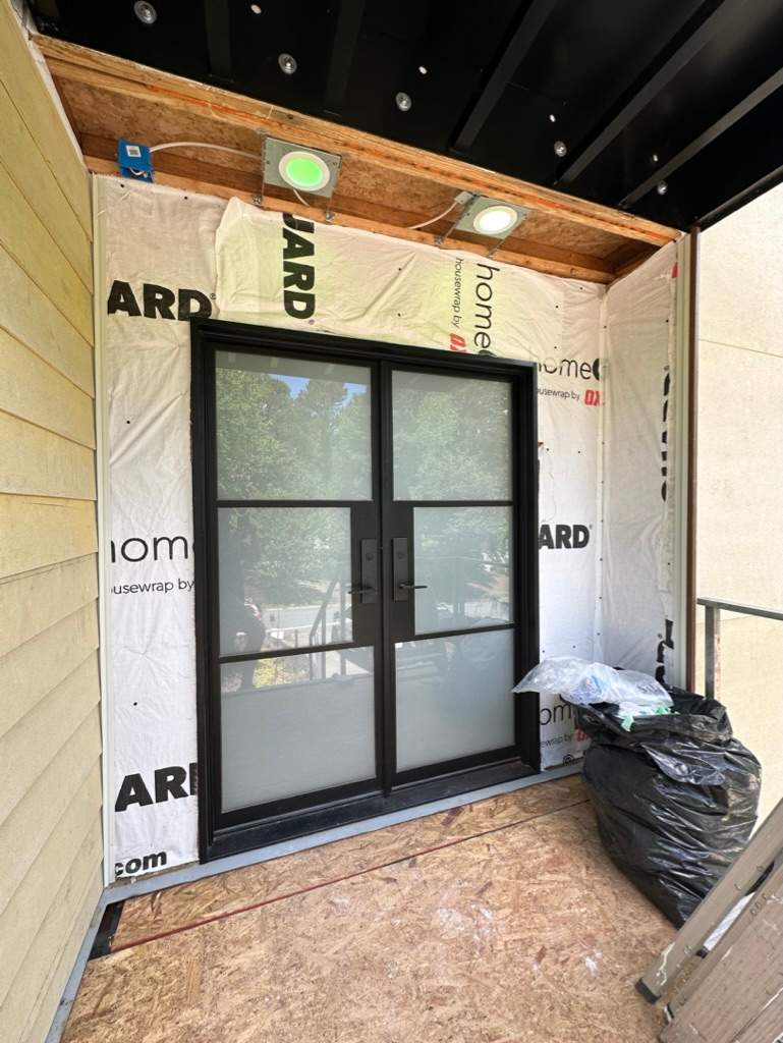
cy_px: 522
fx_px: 422
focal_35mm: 14
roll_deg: +0.1
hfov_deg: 85.7
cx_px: 392
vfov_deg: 102.0
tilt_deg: +0.2
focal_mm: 2.22
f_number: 2.2
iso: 40
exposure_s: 1/161
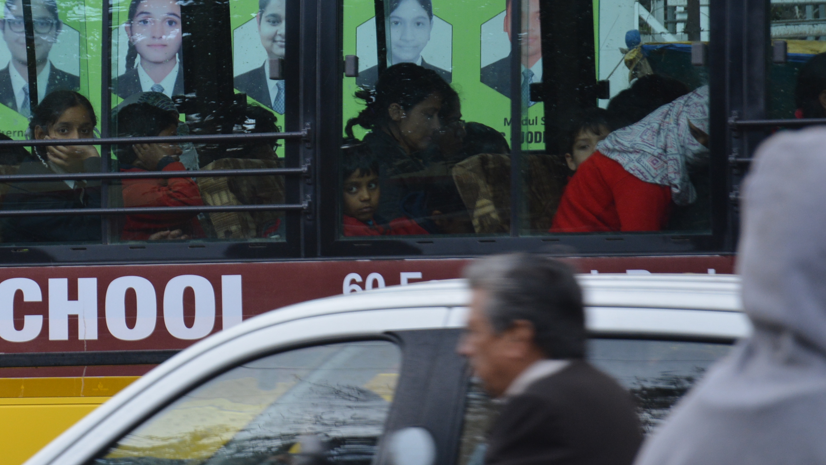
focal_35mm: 265
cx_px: 177
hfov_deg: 8.1
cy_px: 52
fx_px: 5801
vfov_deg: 4.6
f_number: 5.6
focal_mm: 105
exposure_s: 1/250
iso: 500
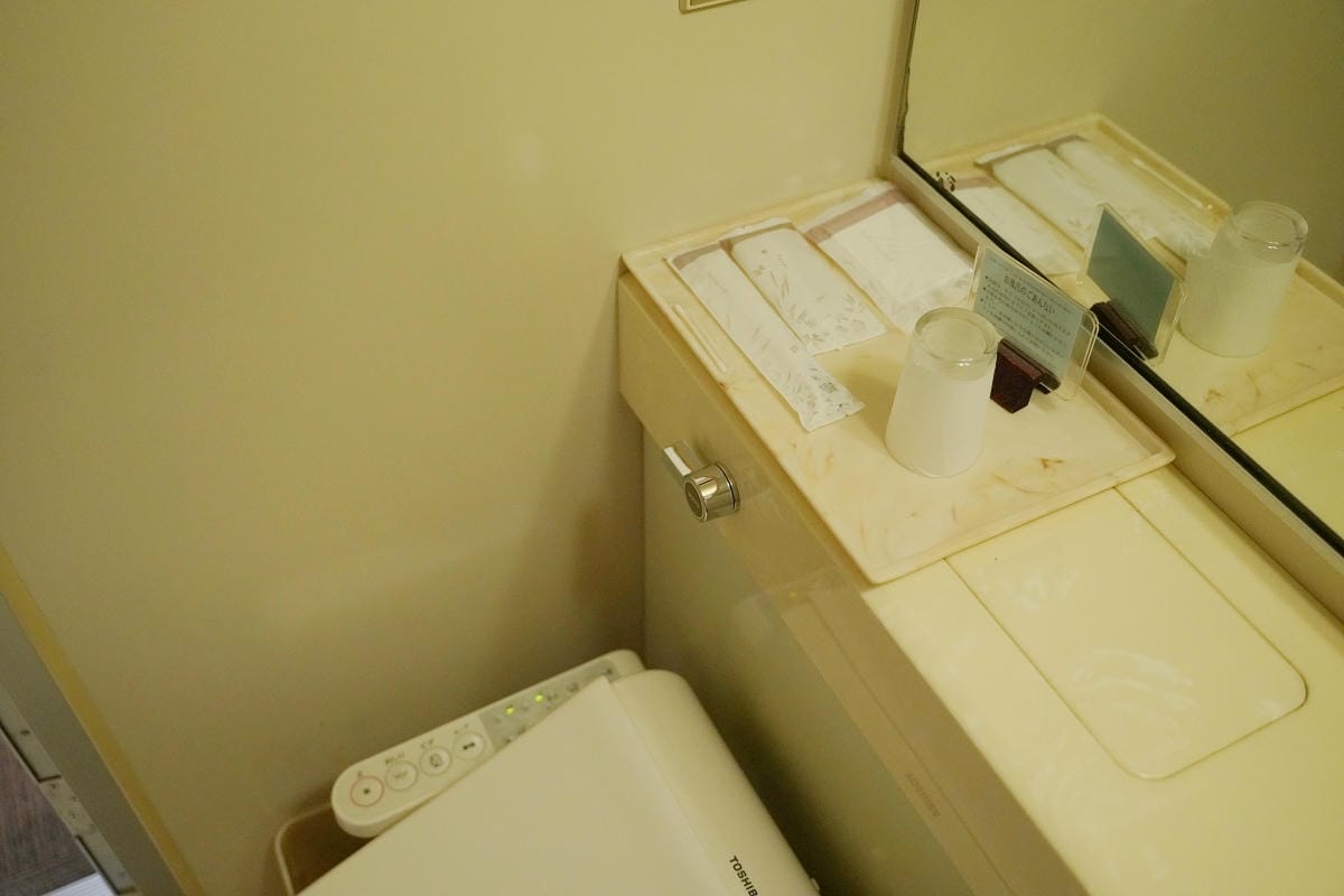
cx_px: 672
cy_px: 448
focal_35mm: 34
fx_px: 1269
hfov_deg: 55.8
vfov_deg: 38.9
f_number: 2.8
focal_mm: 34
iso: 4000
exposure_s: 1/160
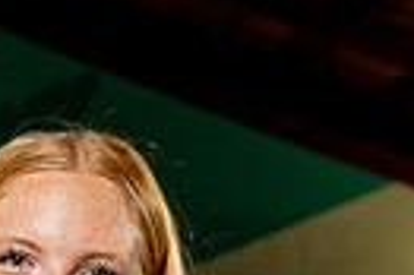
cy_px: 686
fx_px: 2136
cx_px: 85
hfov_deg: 11.0
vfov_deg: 6.9
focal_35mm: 186
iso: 640
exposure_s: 1/250
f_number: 5.6
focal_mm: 54
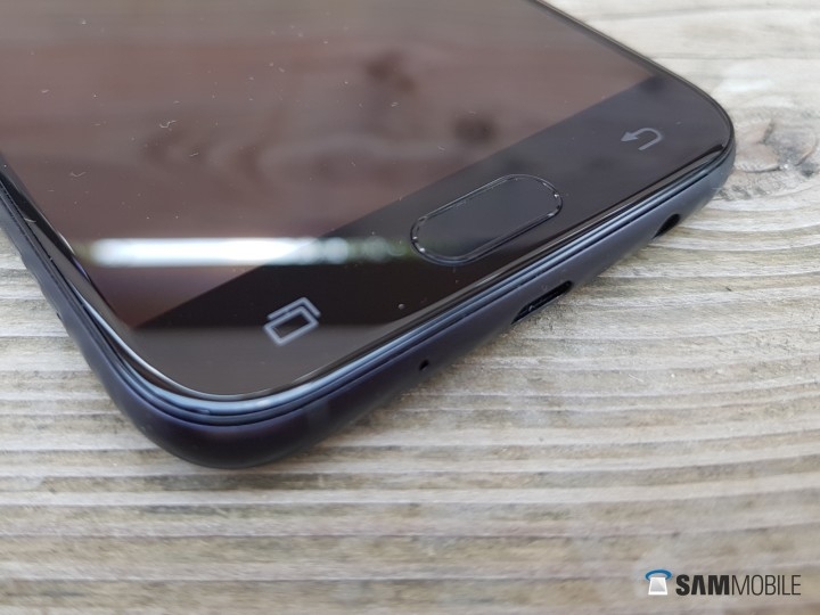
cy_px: 308
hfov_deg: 67.3
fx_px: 616
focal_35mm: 26
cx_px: 410
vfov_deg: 53.1
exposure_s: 1/120
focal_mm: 4.2
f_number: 1.7
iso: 80
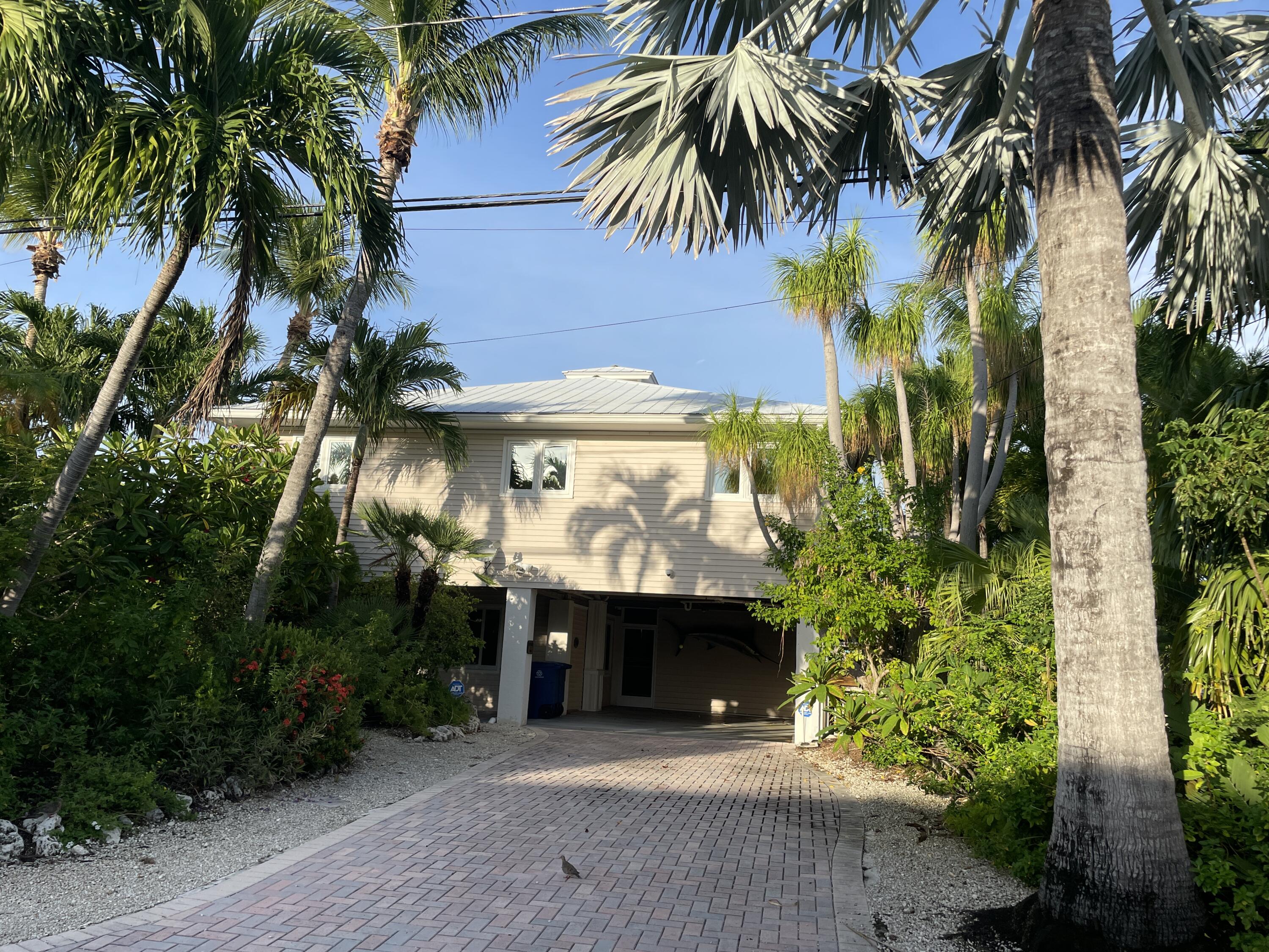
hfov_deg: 67.3
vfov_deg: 53.1
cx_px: 634
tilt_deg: +10.3
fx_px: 953
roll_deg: -3.2
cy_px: 476
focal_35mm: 26
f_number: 1.6
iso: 32
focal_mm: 4.2
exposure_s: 1/2174
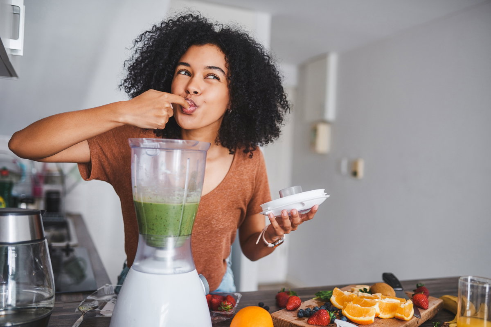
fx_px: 478
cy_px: 164
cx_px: 246
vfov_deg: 37.9
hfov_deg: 54.4
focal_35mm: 35
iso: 125
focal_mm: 35
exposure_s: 1/250
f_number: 2
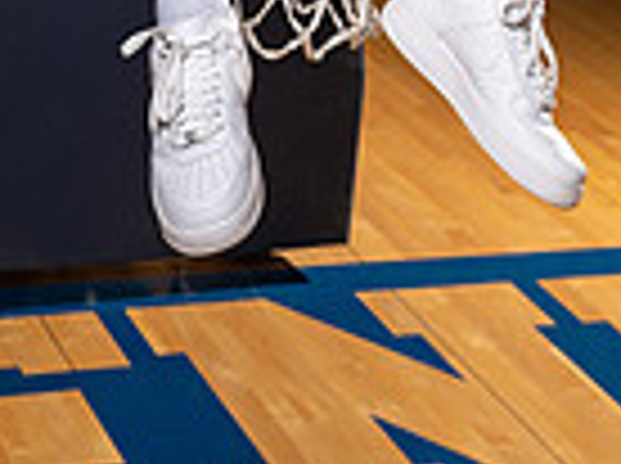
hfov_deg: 15.3
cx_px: 324
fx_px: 2310
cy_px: -509
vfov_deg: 10.4
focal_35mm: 129
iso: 400
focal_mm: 41
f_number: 5.6
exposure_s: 1/250
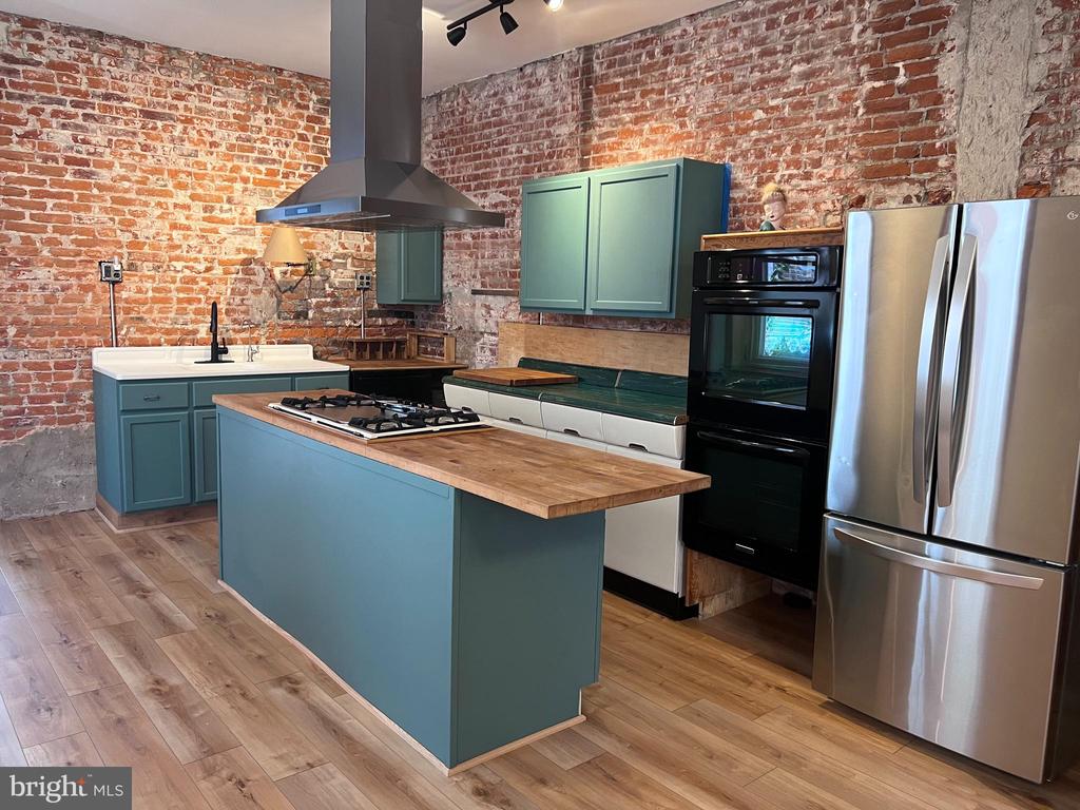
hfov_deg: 67.3
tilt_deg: -8.2
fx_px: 811
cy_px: 405
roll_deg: -1.8
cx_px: 540
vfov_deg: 53.1
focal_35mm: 26
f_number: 1.5
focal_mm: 5.7
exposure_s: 1/60
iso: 125
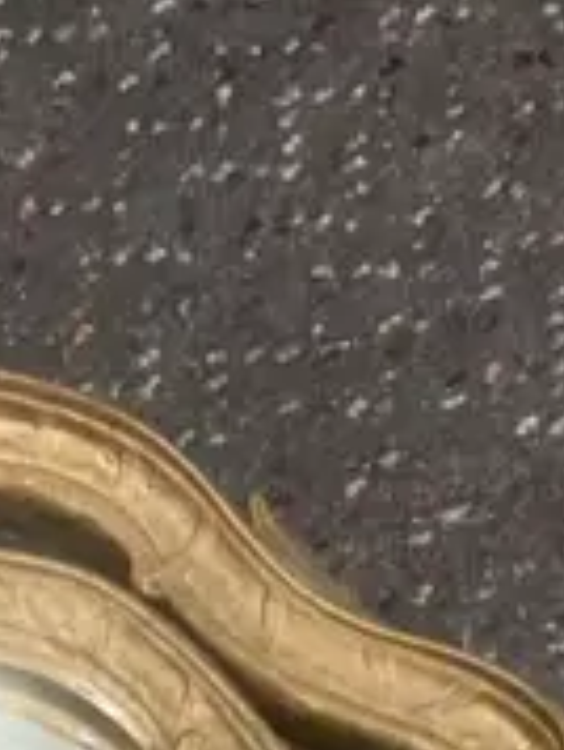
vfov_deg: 10.2
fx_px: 3489
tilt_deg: -68.9
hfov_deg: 8.8
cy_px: 1968
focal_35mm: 161
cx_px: -463
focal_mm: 3.99
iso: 100
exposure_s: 1/50
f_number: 1.8
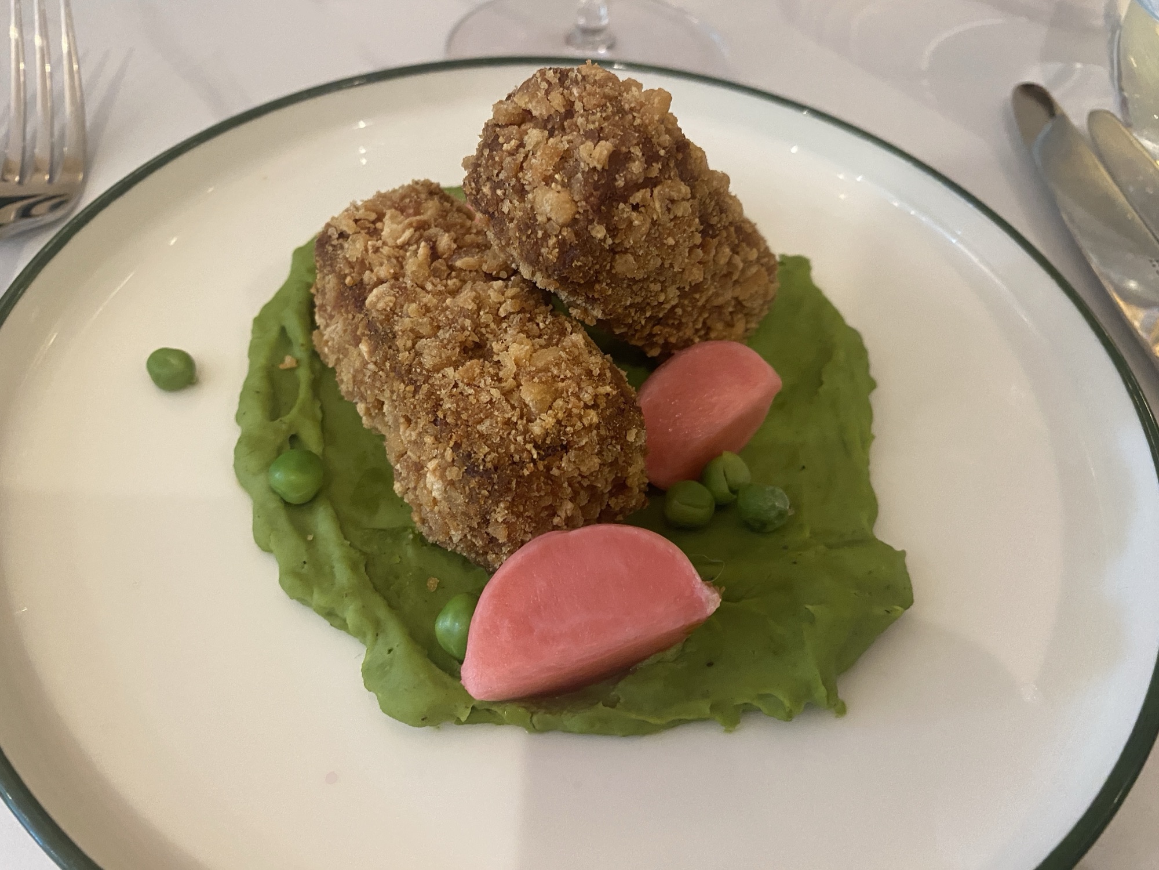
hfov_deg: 67.3
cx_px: 580
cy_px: 435
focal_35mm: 26
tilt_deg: -51.4
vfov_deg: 53.1
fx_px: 871
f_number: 1.8
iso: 320
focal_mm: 4.25
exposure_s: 1/50
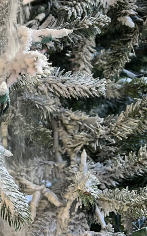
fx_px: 391
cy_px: 68
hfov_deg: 20.2
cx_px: -19
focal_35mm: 61
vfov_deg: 33.0
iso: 125
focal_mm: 5.7
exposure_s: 1/62
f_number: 1.5
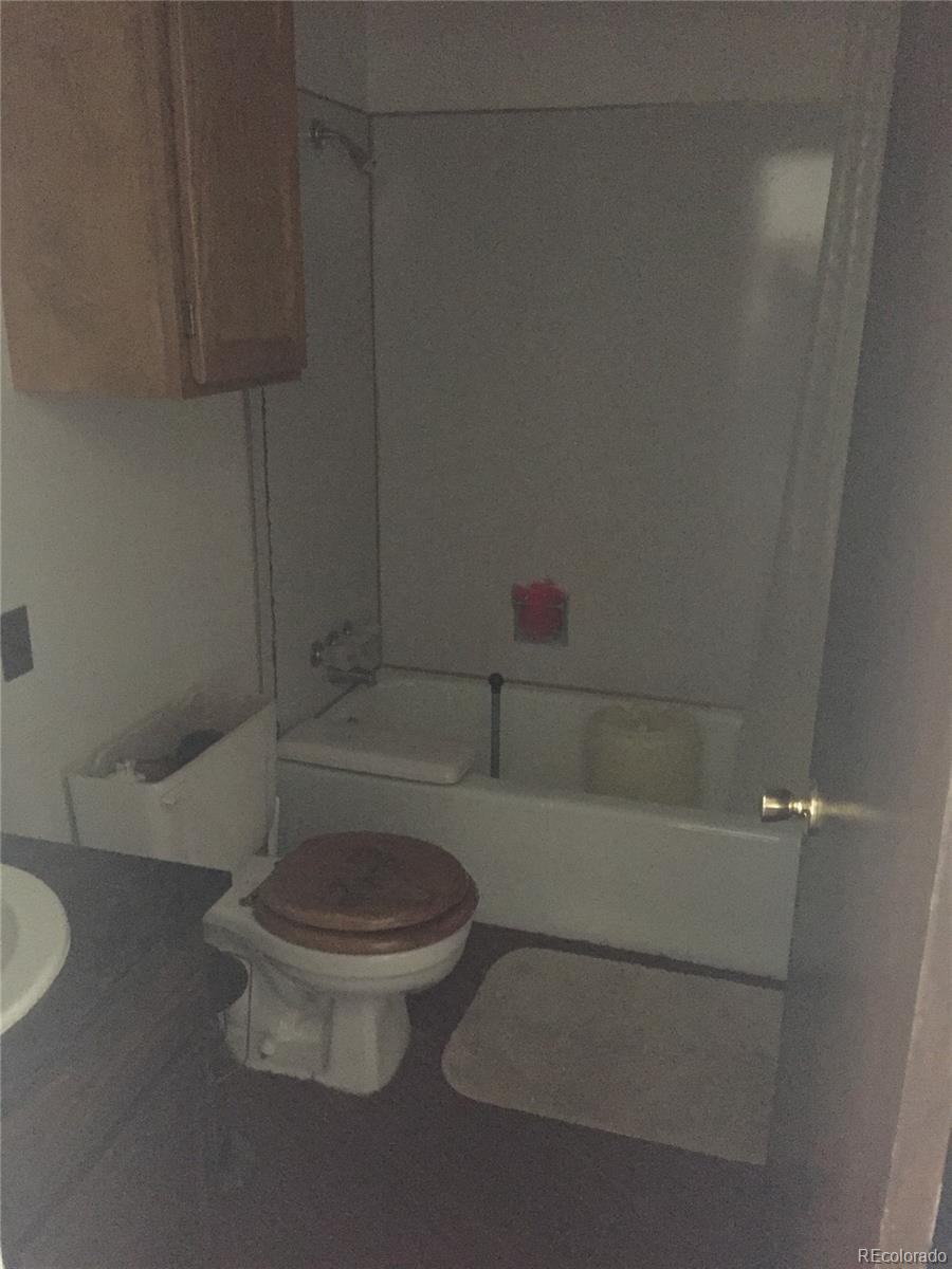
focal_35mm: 29
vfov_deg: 61.7
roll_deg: -1.7
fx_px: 1063
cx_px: 476
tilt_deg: -20.1
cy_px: 634
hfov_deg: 48.2
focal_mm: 4.15
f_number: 2.2
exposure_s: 1/15
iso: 1000
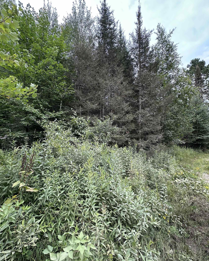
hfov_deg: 84.0
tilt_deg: +5.4
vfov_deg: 96.8
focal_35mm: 15
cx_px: 103
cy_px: 131
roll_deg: -1.1
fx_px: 116
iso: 40
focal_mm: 2.22
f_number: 2.2
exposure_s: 1/111
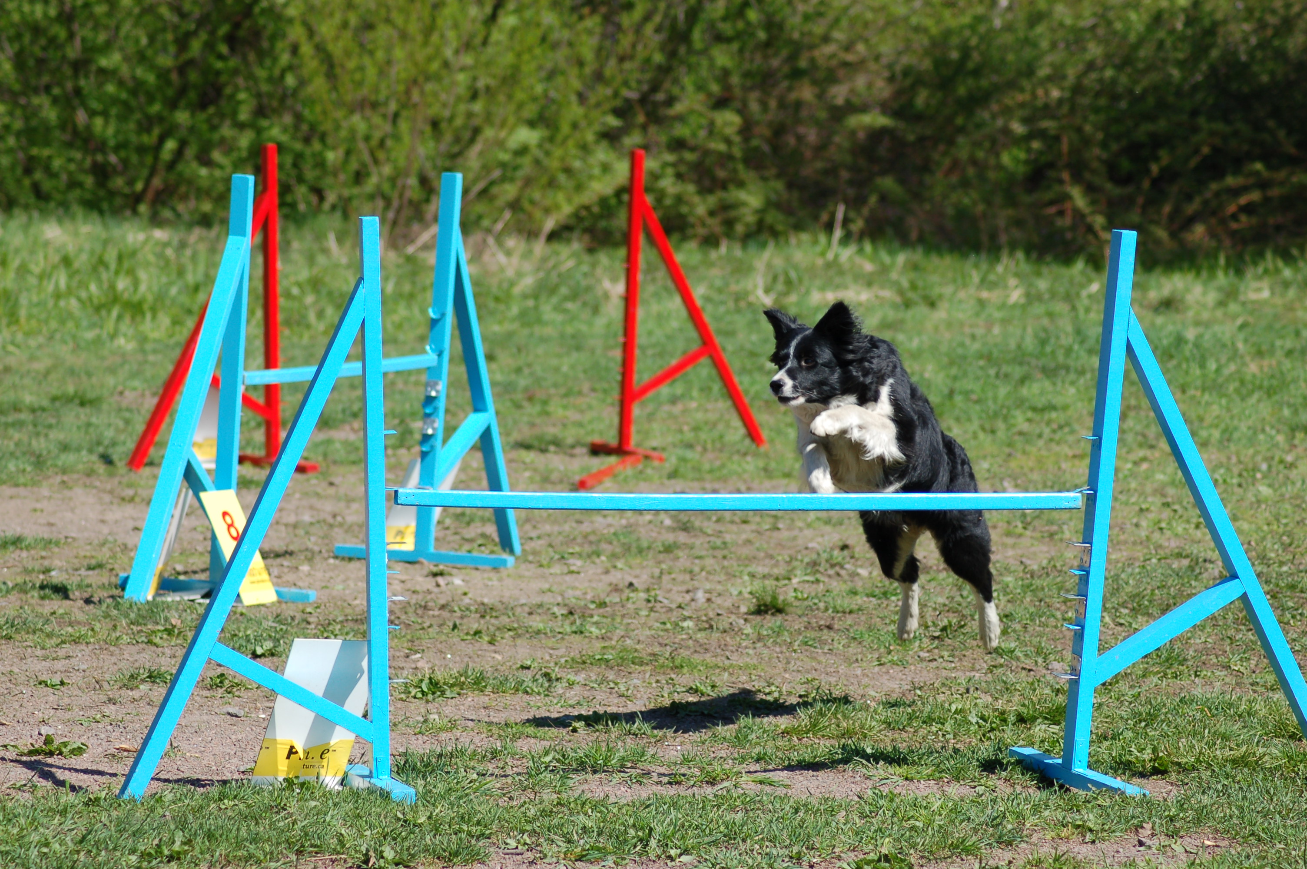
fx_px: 7345
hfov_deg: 10.2
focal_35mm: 202
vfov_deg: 6.8
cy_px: 434
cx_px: 654
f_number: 6.3
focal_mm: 135
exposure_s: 1/640
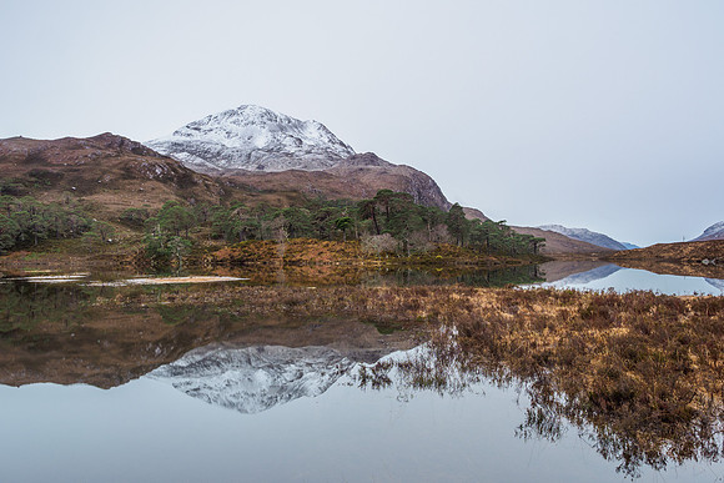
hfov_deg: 71.6
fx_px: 502
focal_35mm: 25
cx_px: 362
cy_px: 244
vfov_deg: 51.4
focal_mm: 12
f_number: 8
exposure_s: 1/1.25
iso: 200
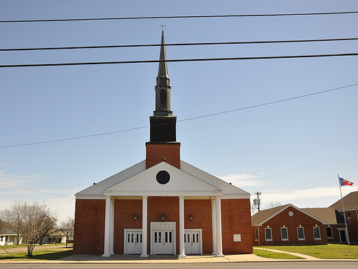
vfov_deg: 41.2
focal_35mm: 35
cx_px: 166
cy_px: 134
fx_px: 357
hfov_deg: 53.2
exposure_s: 1/200
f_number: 7.1
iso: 200
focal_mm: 21
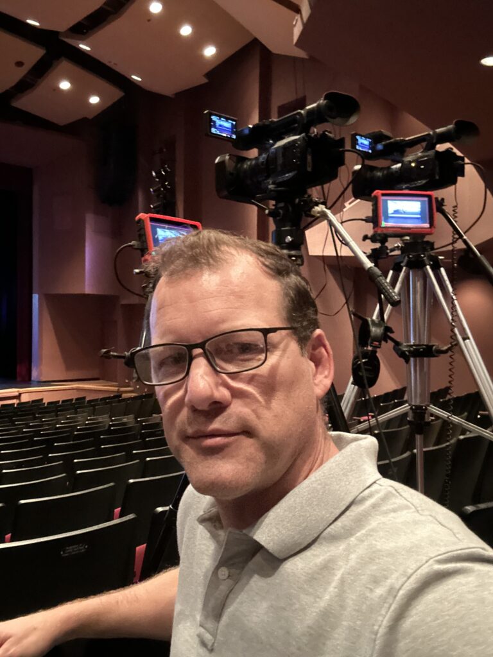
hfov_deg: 46.8
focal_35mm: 30
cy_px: 328
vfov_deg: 60.0
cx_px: 246
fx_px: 570
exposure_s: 1/15
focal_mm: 2.69
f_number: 1.9
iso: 640
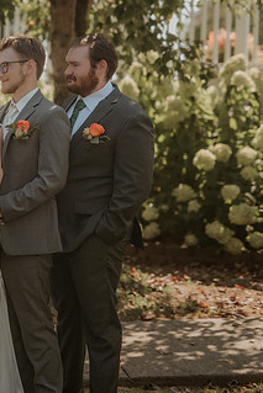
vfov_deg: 22.3
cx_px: -48
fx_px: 996
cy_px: 162
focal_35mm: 91
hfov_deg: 14.6
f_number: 1.8
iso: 640
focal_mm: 50
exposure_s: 1/6400
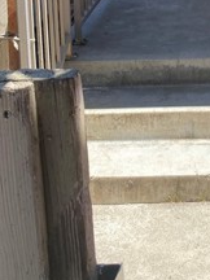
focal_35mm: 77
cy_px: -88
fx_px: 623
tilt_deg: -5.5
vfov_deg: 22.5
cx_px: 226
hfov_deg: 18.5
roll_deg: +2.0
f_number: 1.8
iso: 32
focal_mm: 4.25
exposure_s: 1/767
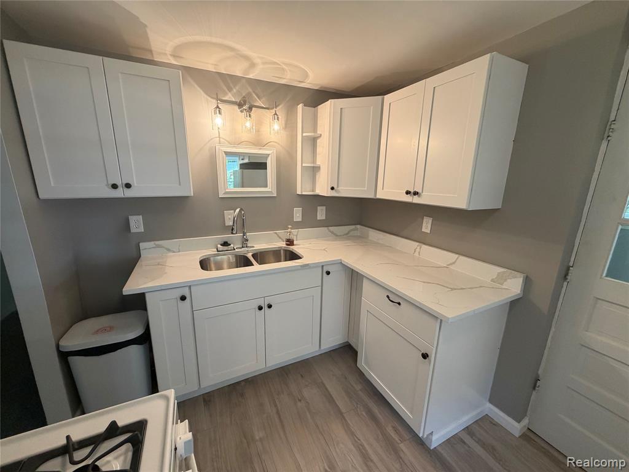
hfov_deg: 102.1
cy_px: 236
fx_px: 254
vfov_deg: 85.7
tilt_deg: -13.3
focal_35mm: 14
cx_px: 314
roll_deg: -2.0
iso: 250
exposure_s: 1/120
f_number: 2.2
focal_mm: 2.22
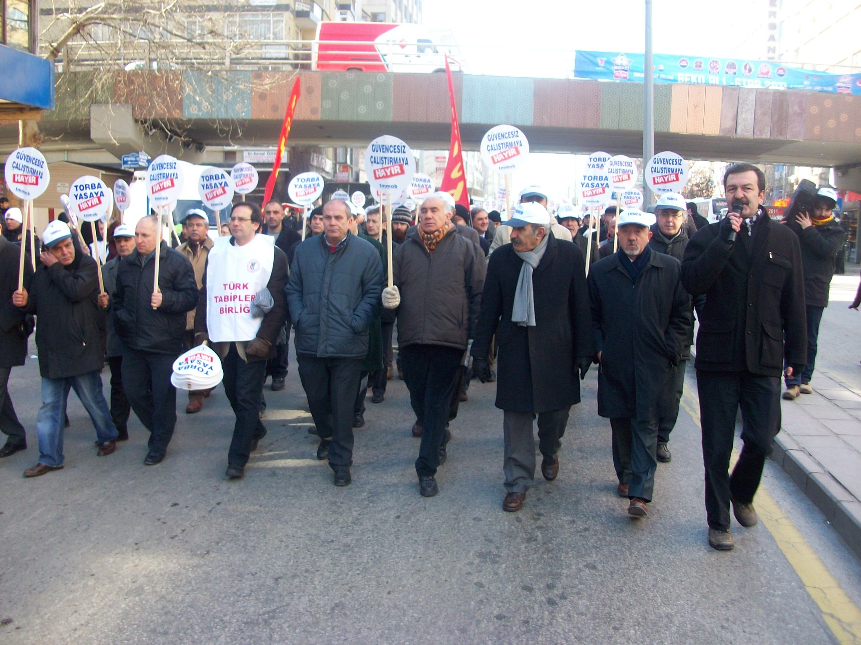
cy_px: 322
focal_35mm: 34
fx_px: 846
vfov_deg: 41.8
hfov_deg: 54.0
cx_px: 430
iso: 80
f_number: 2.8
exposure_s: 1/125
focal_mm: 5.7
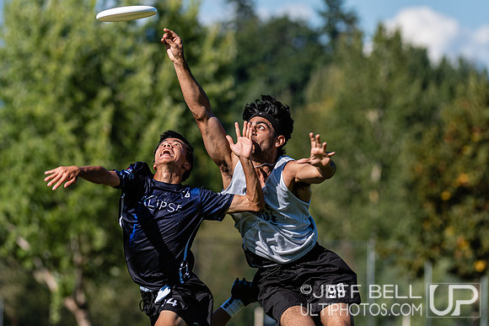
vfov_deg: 4.6
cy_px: 163
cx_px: 244
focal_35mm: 300
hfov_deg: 6.9
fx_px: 4076
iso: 125
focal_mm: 200
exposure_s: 1/1000
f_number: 4
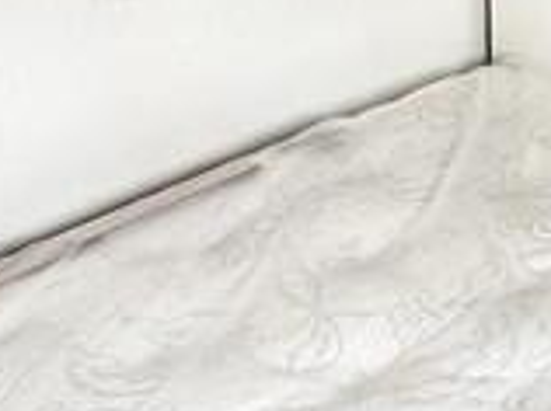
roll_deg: -0.1
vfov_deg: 15.7
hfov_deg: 20.5
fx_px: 1446
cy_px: -45
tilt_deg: -20.1
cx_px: 617
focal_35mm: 91
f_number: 2.2
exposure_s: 1/100
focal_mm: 2.22
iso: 125
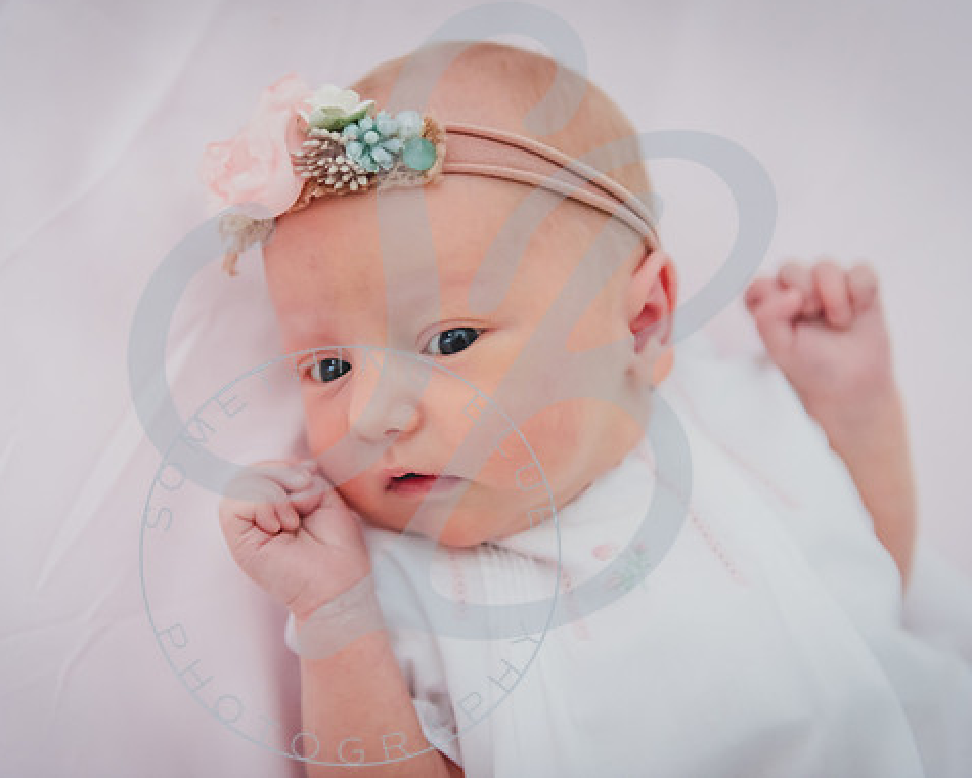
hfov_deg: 30.0
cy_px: 384
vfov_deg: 24.2
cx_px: 452
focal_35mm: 63
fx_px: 1812
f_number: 2.8
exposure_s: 1/125
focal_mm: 55
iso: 2000
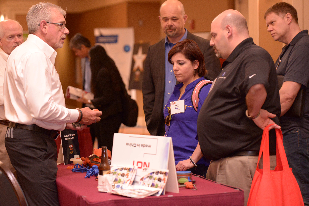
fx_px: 944
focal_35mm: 110
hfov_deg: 18.6
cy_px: 103
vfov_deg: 12.5
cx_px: 154
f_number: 3.2
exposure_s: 1/125
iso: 3200
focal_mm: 110
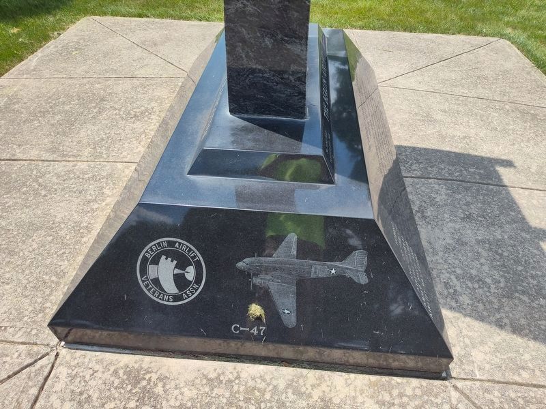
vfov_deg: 58.9
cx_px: 273
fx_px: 363
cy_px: 204
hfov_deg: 73.9
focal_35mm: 23
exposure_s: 1/1173
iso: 100
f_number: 1.8
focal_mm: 5.56
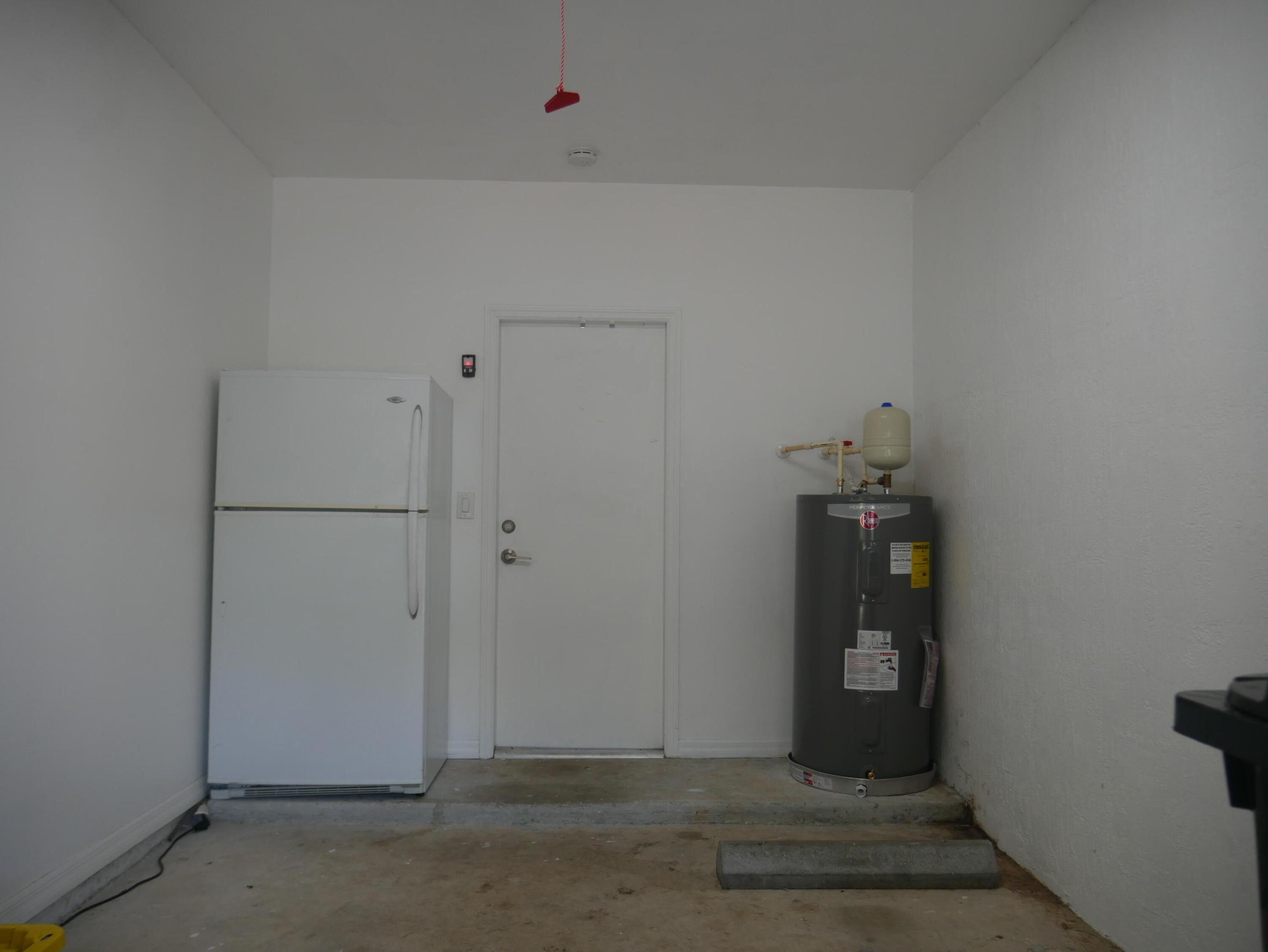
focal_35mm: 28
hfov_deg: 63.4
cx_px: 634
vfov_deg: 49.8
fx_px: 1026
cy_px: 476
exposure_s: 1/80
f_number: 3.5
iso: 200
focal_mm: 14
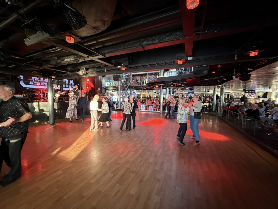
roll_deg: -0.2
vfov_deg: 85.7
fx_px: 112
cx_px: 139
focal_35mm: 14
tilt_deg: -4.0
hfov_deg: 102.1
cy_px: 104
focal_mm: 2.22
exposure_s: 1/58
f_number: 2.2
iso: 1250
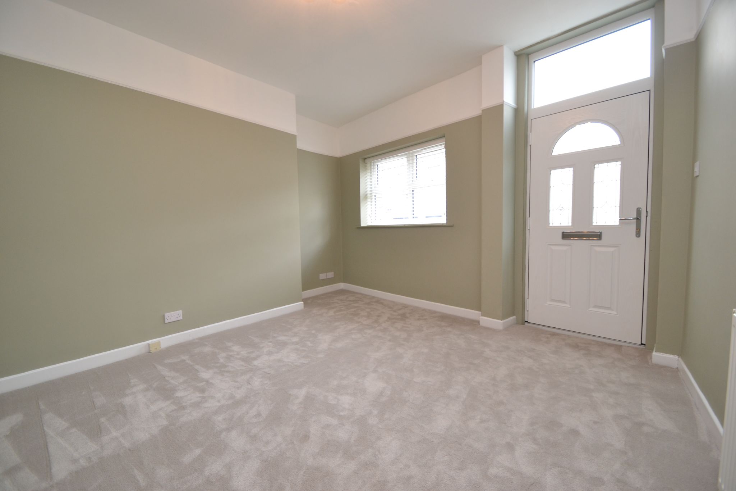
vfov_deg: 77.3
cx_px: 368
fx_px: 307
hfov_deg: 100.4
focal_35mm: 15
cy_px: 246
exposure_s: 1/60
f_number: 3.5
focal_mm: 10
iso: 500
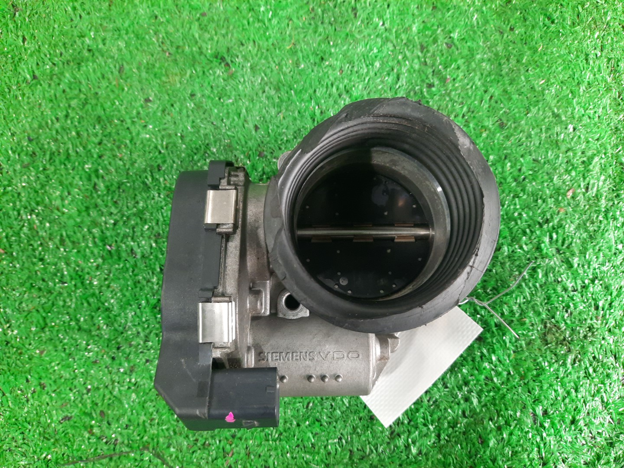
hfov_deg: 69.4
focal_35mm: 25
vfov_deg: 54.9
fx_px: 451
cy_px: 234
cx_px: 312
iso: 362
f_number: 2
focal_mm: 4.6
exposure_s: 1/50
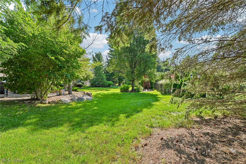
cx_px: 123
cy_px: 82
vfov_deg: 73.7
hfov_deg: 96.8
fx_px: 109
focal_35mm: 16
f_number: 7.1
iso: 400
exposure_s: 1/500
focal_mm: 16
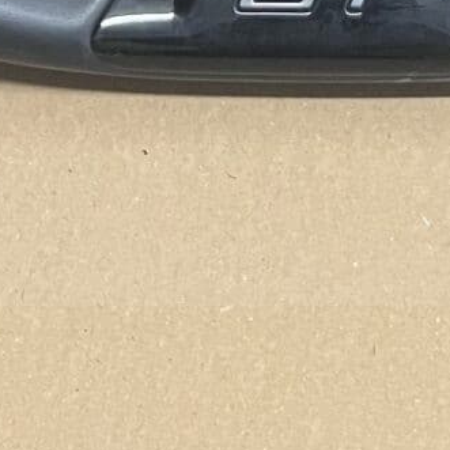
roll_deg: -1.4
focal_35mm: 142
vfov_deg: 10.2
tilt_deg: -37.0
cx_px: 329
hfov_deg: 12.3
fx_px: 2088
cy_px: -738
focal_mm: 5.1
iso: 250
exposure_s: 1/50
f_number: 1.6
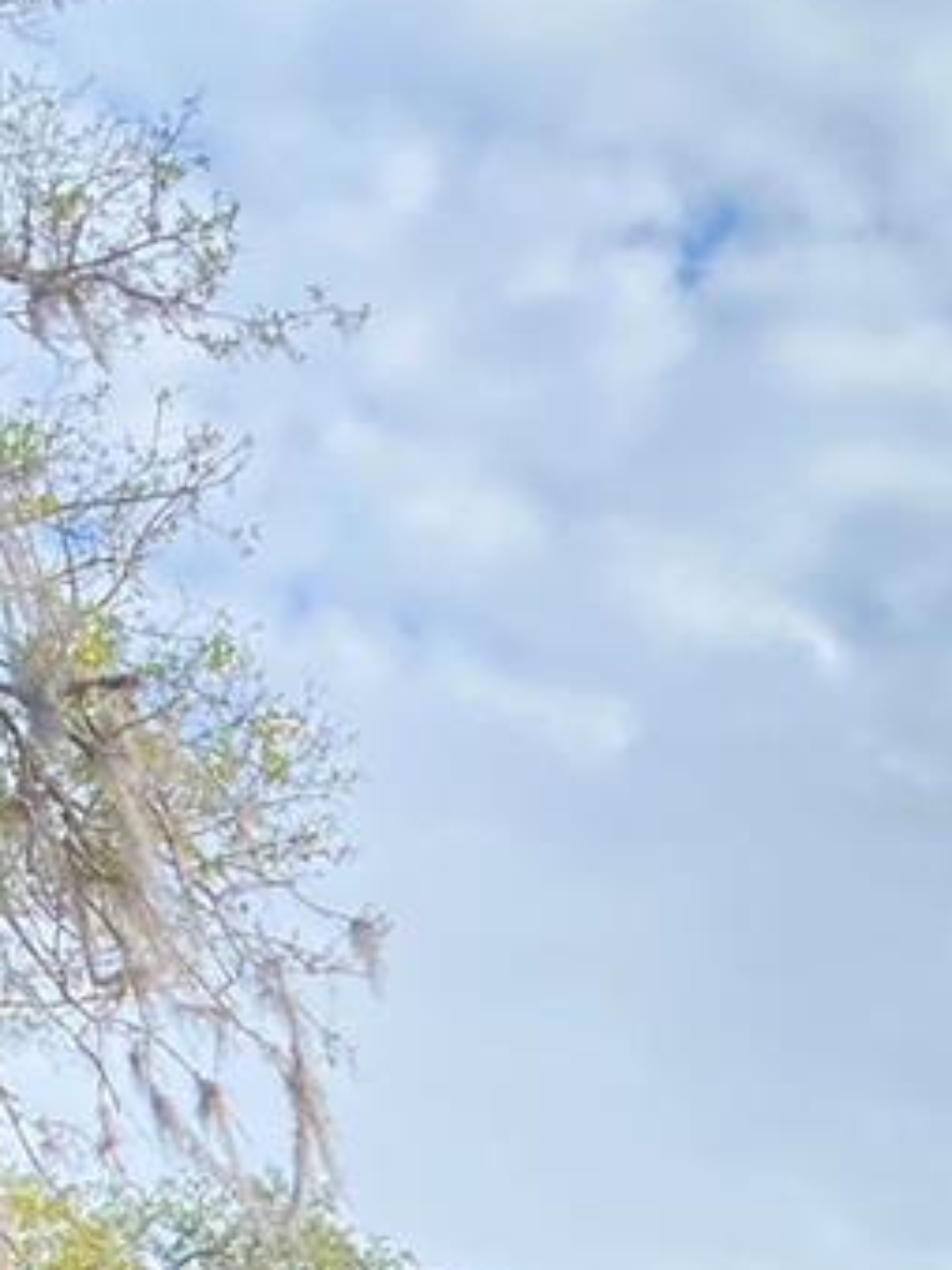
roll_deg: -0.4
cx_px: 1207
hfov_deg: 15.4
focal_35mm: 92
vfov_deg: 17.7
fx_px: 3376
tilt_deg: +2.3
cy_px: 2192
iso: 32
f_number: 1.8
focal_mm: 4.25
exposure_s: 1/1025
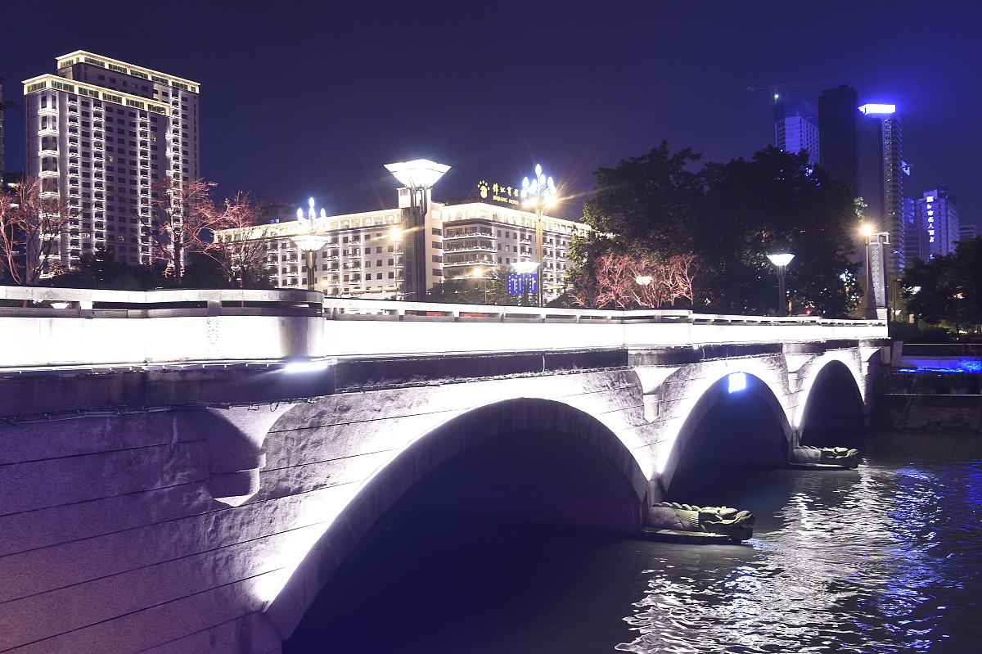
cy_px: 327
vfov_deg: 24.2
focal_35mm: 56
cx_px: 491
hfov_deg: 35.7
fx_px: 1527
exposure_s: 1/10
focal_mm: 56
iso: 3200
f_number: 5.6
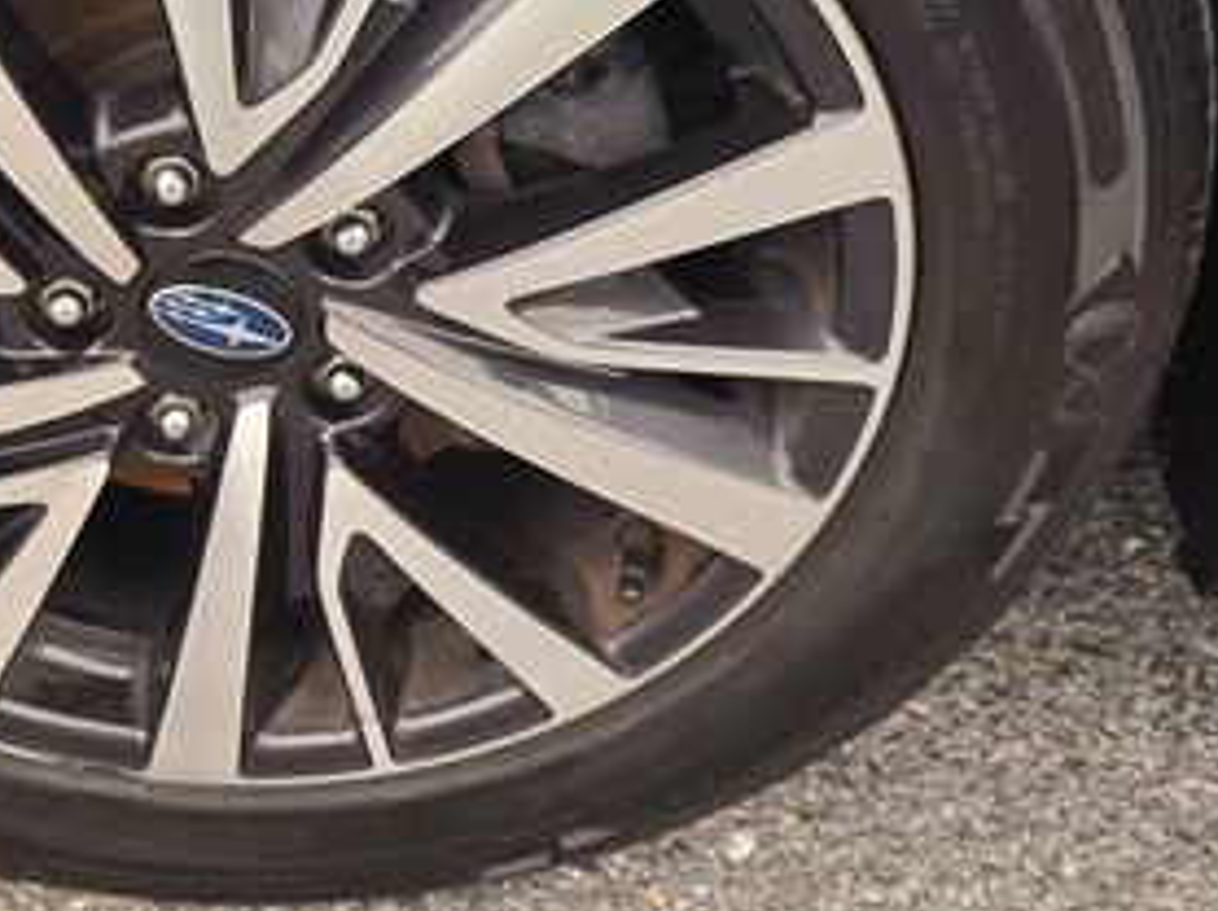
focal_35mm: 53
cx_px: 153
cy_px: 276
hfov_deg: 34.4
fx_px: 1863
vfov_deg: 27.3
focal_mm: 6.3
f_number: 1.7
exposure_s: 1/180
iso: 125
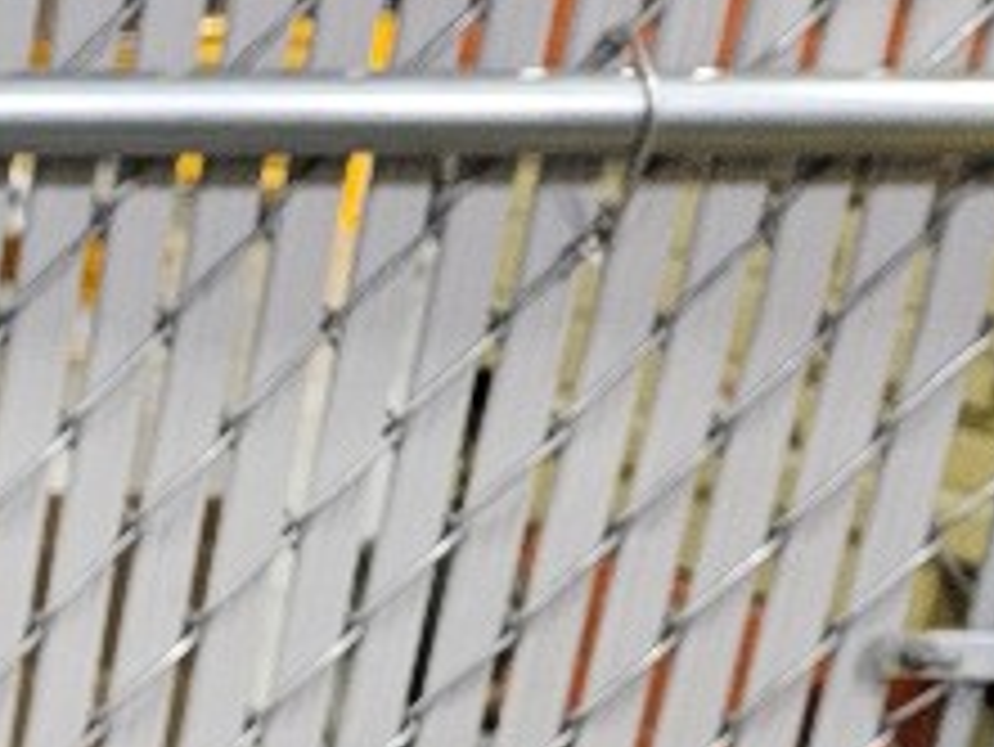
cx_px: -1156
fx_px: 2988
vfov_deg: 12.9
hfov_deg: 14.6
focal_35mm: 104
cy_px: 1368
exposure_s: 1/120
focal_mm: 6.3
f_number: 1.7
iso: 640
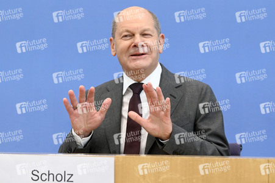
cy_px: 92
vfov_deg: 18.9
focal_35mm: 72
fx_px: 550
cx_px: 138
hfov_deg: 28.1
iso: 5000
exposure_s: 1/640
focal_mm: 72
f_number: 6.3
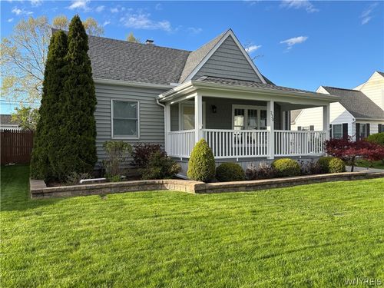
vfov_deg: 53.1
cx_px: 192
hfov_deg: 67.3
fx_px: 288
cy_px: 144
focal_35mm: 26
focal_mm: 5.96
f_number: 1.6
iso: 50
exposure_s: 1/961
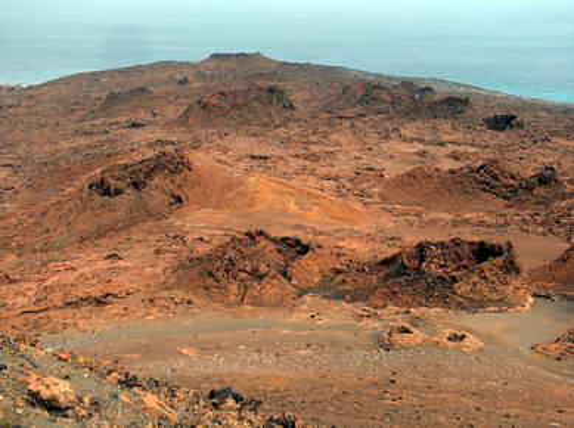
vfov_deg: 27.9
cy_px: 214
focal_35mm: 52
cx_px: 287
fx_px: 860
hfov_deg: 36.9
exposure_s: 1/197
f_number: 4.8
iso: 100
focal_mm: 10.64
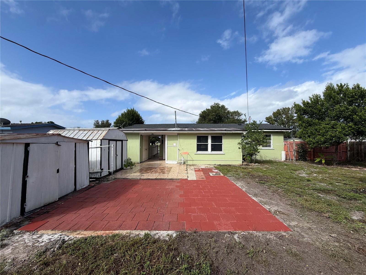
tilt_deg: +1.5
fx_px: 148
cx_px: 183
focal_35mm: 14
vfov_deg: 85.7
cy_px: 138
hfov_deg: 102.1
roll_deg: +0.4
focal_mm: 2.22
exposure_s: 1/830
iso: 20
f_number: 2.2
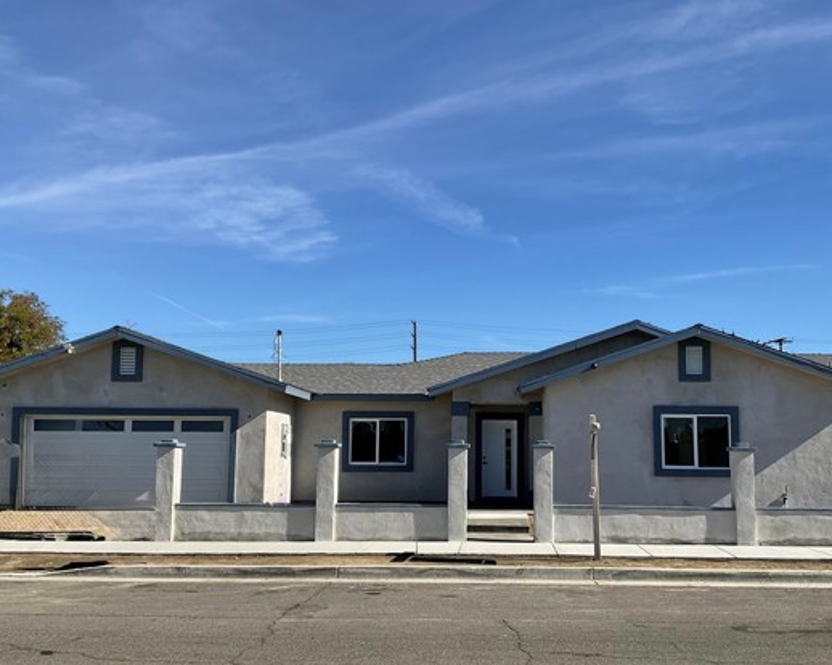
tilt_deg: +5.8
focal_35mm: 35
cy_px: 369
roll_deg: -1.5
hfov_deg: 51.3
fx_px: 862
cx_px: 488
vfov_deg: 42.1
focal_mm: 3
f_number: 1.8
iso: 16
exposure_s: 1/2141
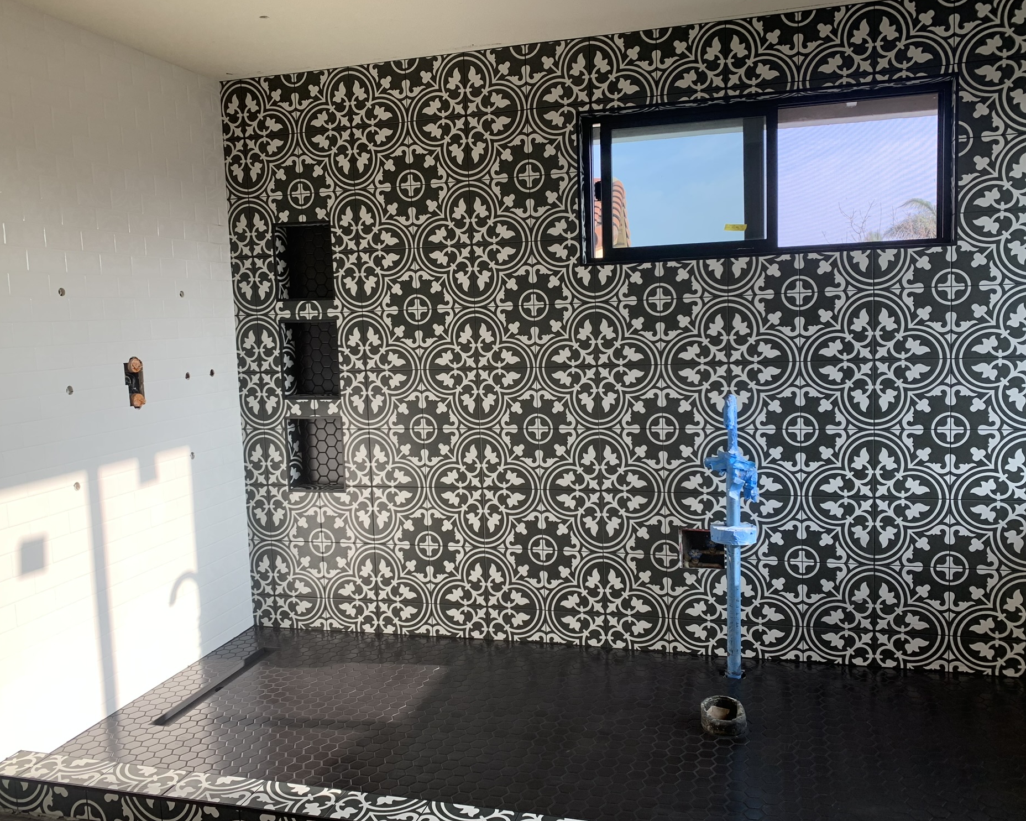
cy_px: 401
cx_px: 520
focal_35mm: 28
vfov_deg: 51.5
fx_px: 850
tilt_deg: -5.5
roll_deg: +1.3
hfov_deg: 62.2
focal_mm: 4.25
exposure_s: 1/167
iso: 25
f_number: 1.8
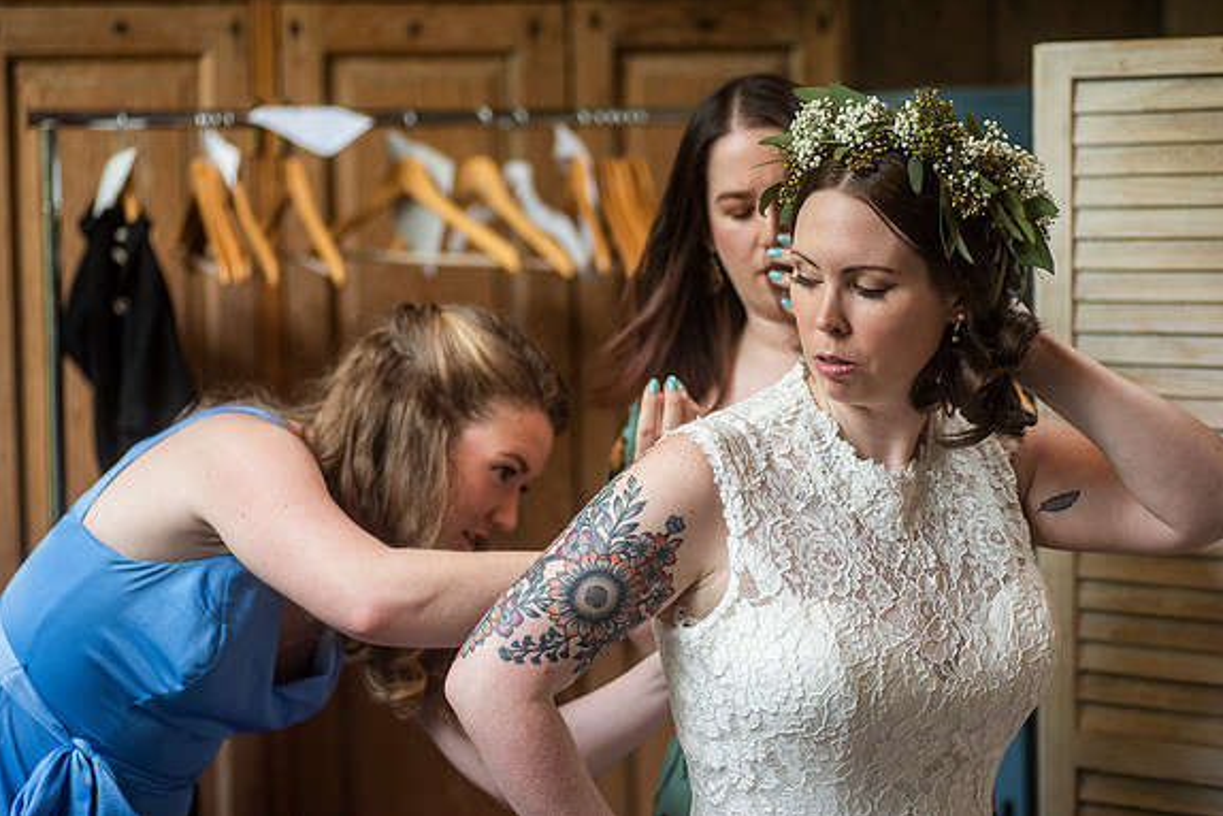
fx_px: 3092
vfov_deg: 15.0
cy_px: 406
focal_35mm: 91
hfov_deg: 22.4
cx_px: 616
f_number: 3
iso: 800
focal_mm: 90
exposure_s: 1/320
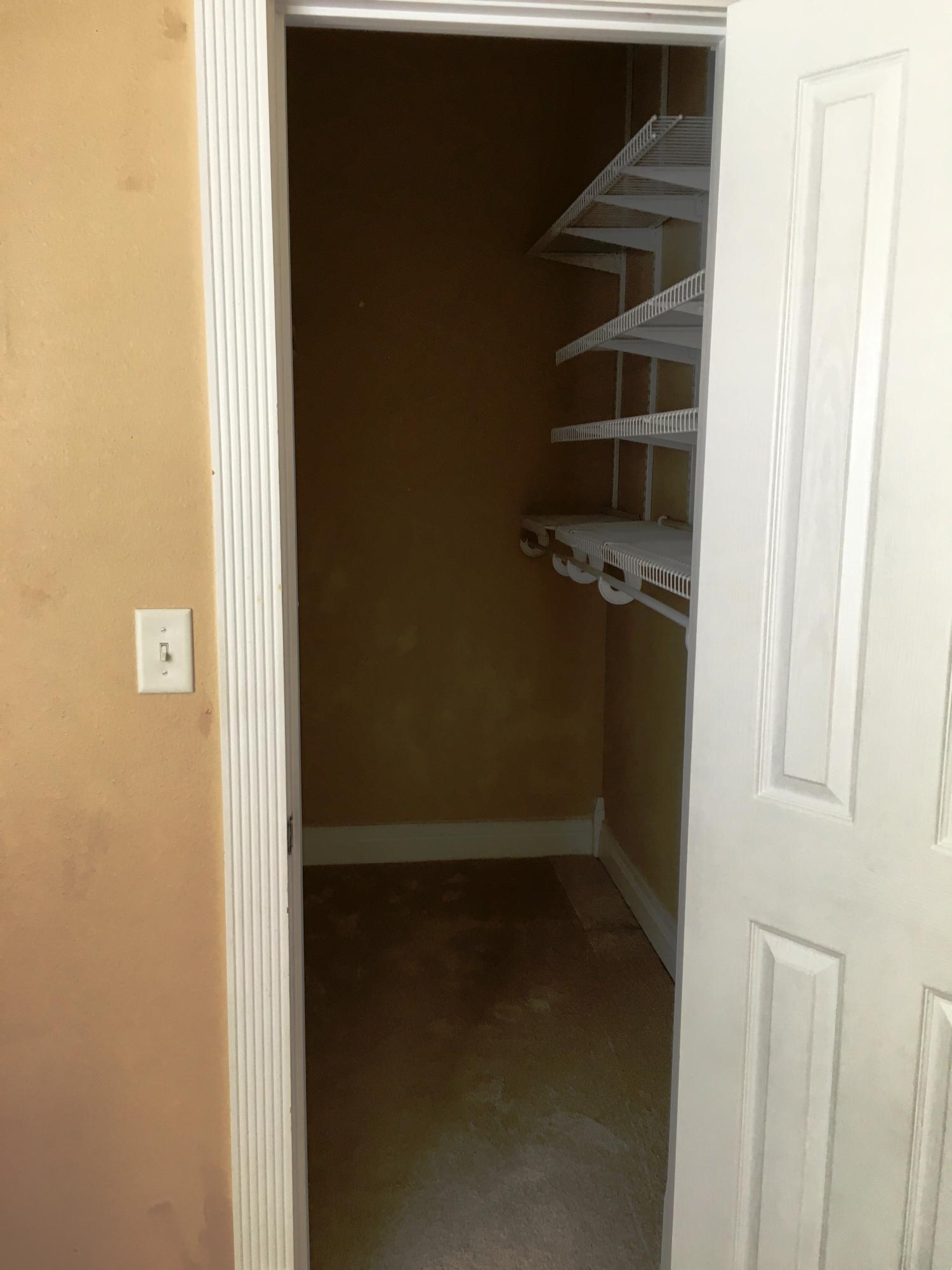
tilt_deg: -10.5
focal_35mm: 29
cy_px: 635
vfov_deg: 61.7
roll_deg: +0.0
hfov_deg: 48.2
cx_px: 476
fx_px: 1063
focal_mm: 4.15
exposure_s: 1/30
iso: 25
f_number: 2.2
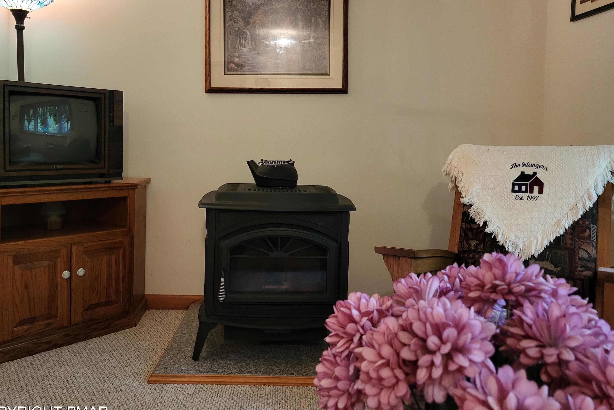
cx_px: 278
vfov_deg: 42.2
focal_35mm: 31
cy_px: 172
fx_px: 529
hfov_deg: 60.2
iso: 400
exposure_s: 1/40
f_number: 1.8
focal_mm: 5.4
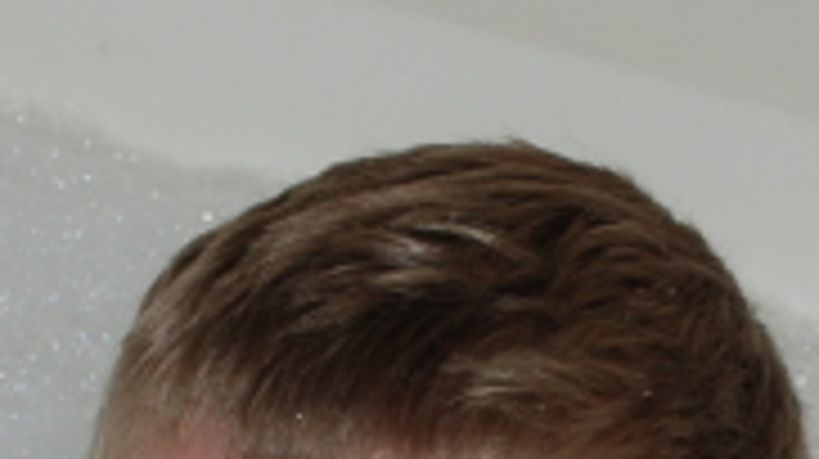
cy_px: 853
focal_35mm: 336
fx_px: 7290
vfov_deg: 3.6
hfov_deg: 6.4
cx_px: 554
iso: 200
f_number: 4.5
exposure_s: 1/60
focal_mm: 38
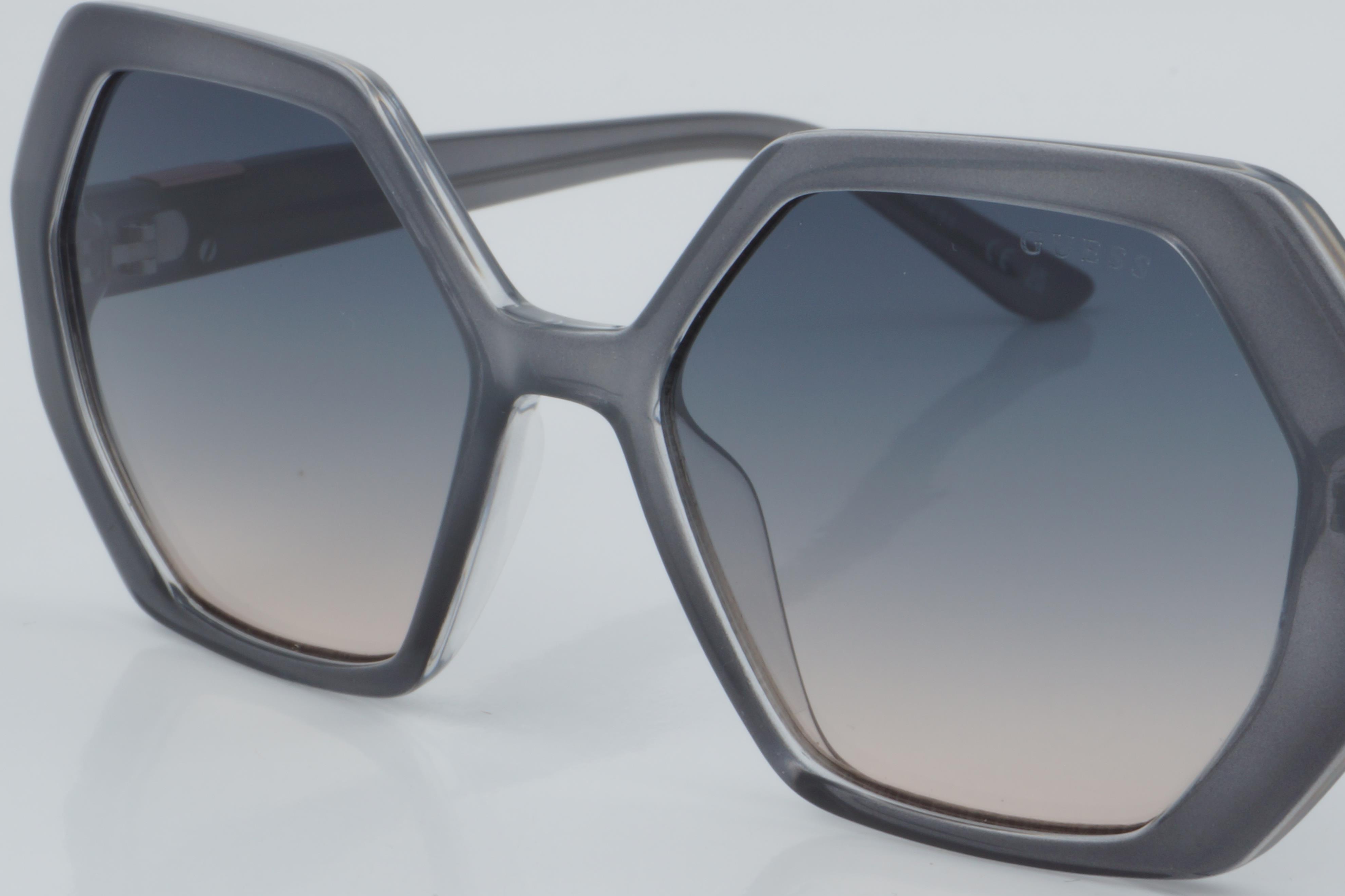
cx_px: 998
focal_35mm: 125
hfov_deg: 16.3
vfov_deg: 11.0
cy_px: 472
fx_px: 4660
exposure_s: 1/4
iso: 100
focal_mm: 55
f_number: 32
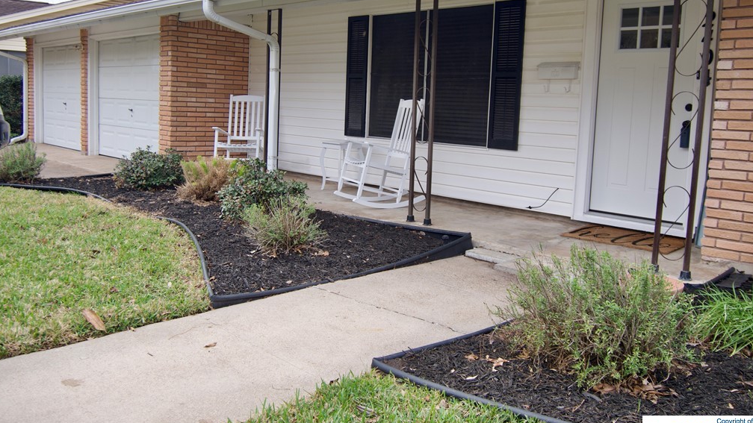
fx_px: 619
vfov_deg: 37.6
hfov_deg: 62.6
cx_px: 372
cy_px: 167
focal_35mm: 31
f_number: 4
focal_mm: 14
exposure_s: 1/160
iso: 200
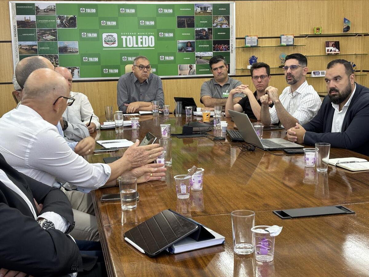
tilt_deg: -9.4
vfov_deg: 28.0
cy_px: 138
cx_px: 184
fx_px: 554
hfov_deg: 36.8
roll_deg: +1.2
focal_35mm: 52
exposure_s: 1/40
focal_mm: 5.96
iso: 100
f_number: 1.6
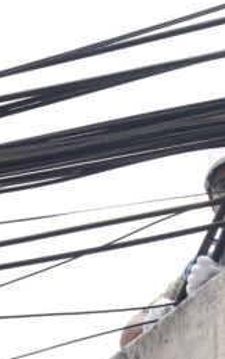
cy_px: 159
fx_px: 2344
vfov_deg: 8.8
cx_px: 347
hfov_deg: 5.4
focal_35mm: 239
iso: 2000
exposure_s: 1/1600
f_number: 5.6
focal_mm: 101
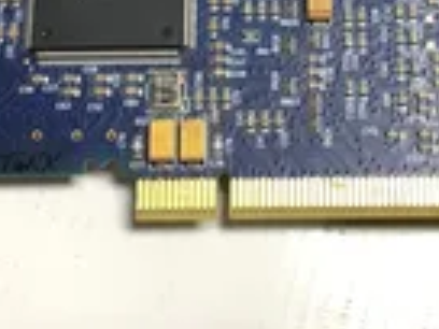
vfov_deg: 15.8
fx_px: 1154
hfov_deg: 21.4
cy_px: -35
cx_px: 307
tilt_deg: -70.9
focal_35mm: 91
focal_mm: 3.3
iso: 40
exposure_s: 1/120
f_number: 2.4
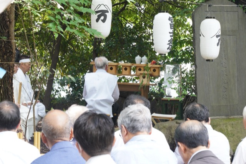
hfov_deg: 20.4
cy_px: 82
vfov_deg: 13.7
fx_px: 683
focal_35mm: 100
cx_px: 123
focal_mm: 67
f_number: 9
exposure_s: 1/50
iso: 2000
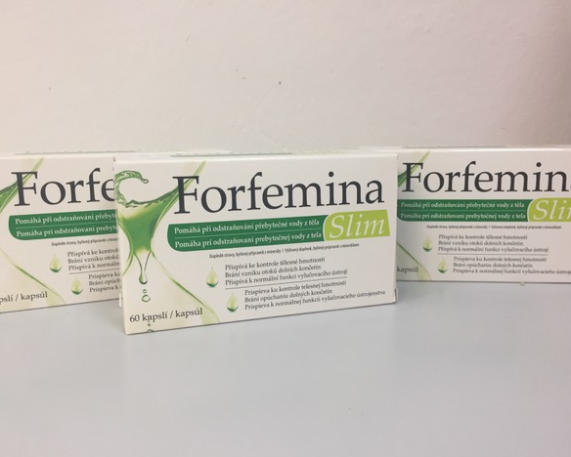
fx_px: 524
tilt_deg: -10.5
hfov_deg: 57.1
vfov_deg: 47.2
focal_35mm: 31
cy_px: 229
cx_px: 286
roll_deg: -0.8
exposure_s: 1/33
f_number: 2.2
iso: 32
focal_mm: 4.15
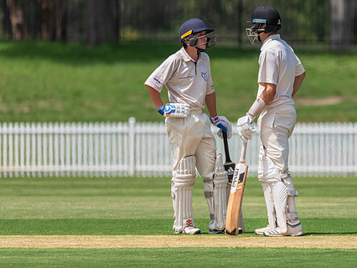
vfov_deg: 2.2
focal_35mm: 674
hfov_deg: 2.9
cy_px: 132
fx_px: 6955
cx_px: 222
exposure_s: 1/2500
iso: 640
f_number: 7.1
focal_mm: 500
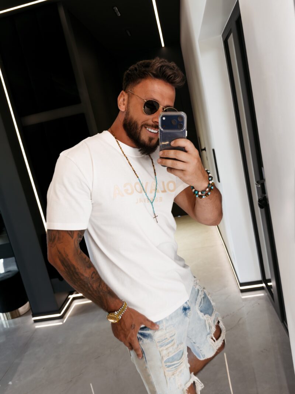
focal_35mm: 28
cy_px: 197
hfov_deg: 49.7
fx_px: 318
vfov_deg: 63.4
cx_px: 148
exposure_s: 1/100
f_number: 1.8
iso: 64
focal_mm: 6.76
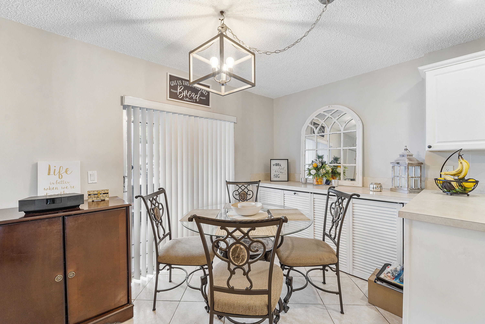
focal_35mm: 15
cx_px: 242
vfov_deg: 77.3
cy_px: 162
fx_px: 202
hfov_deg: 100.4
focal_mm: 10
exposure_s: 1/4
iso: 160
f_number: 11
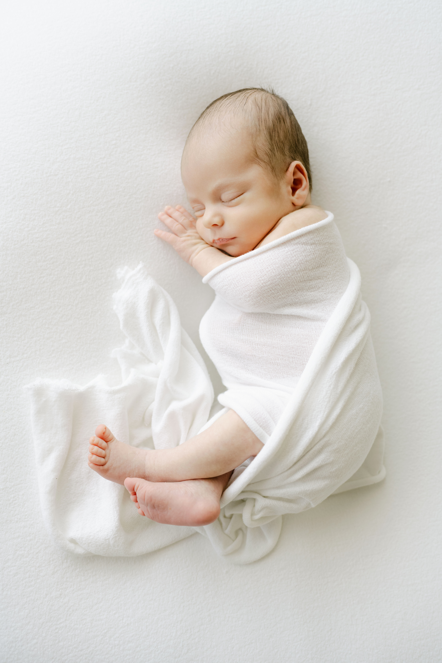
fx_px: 645
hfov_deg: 37.9
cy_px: 332
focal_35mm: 35
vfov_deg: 54.4
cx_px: 221
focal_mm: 35
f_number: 2.5
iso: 800
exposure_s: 1/250
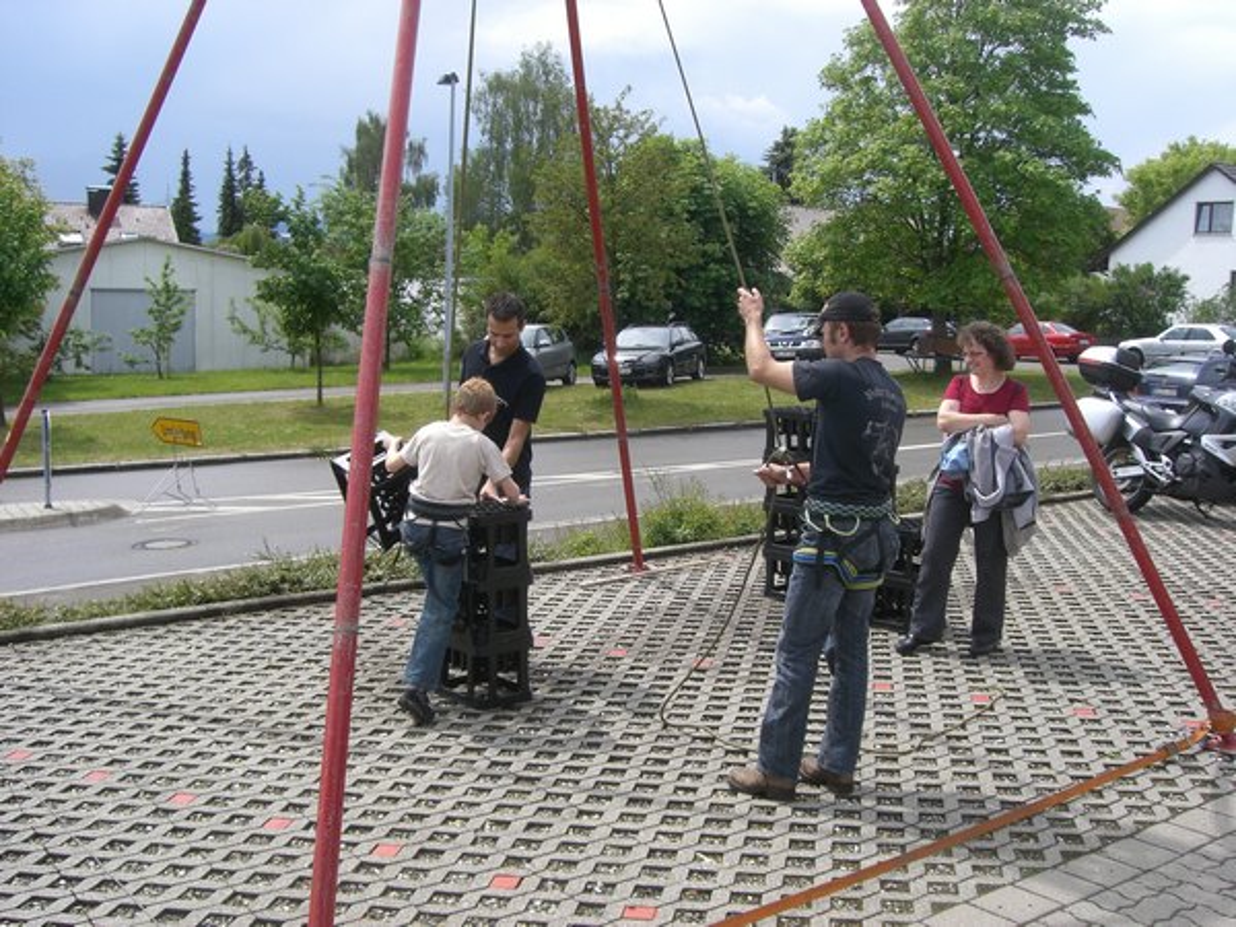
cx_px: 618
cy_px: 464
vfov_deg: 37.7
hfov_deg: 49.0
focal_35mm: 38
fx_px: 1357
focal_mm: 6.2
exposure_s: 1/400
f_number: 4.3
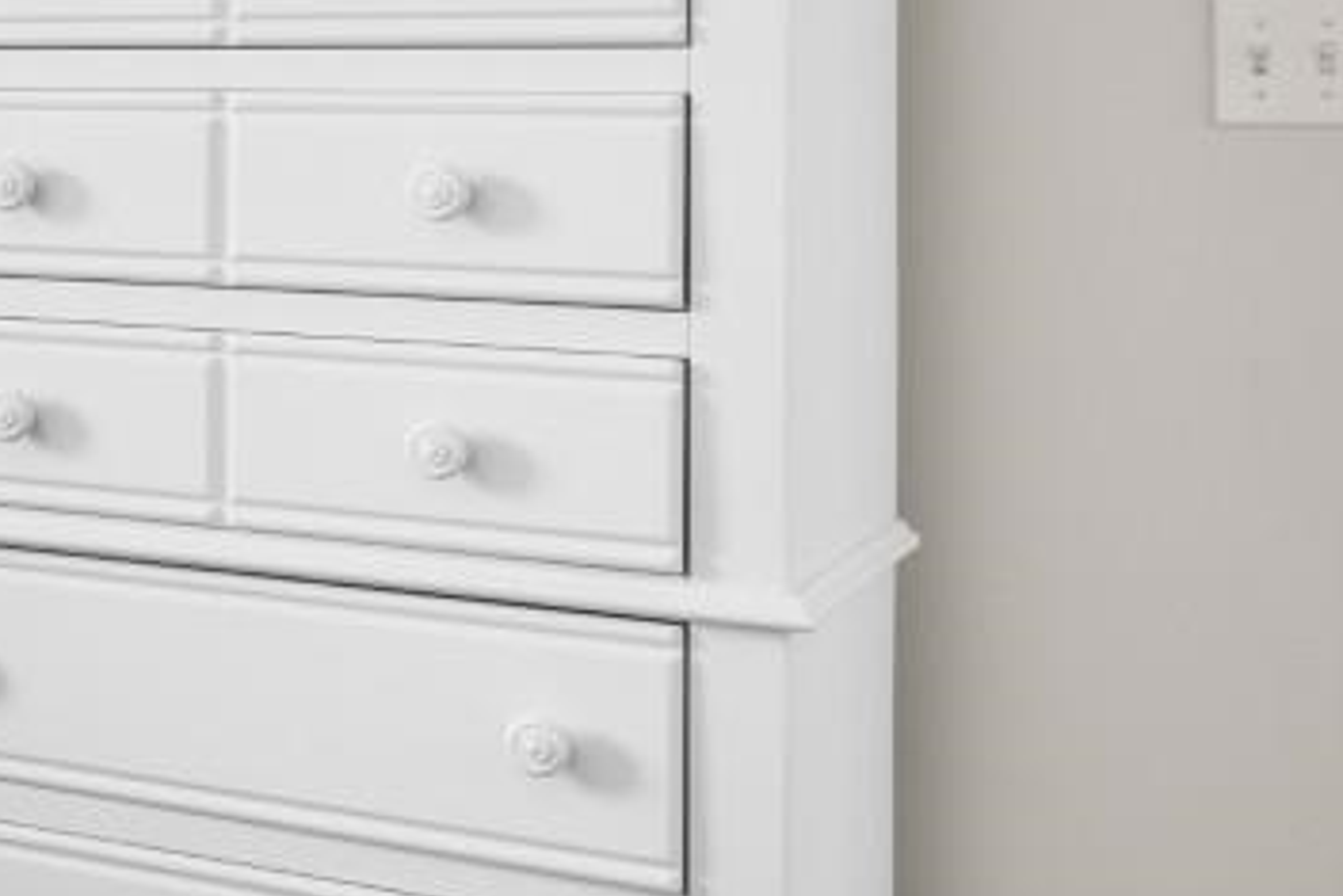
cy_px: 38
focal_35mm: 69
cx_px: -687
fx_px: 2575
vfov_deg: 19.3
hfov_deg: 23.3
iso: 100
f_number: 4.5
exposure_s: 1
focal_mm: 10
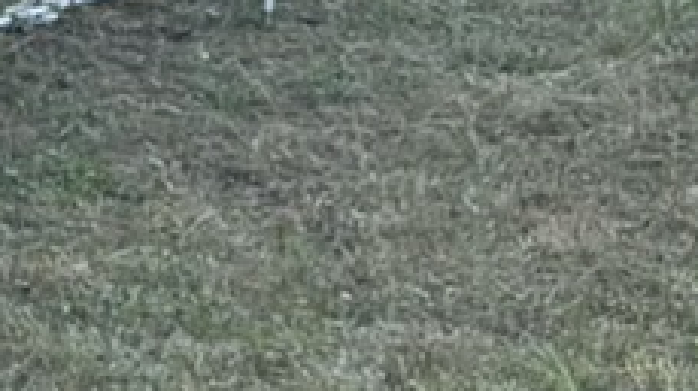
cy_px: -570
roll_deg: -0.8
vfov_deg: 4.7
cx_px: -1296
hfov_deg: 7.6
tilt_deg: +0.1
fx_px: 4661
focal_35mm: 252
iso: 50
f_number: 1.6
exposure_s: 1/421
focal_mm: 5.96
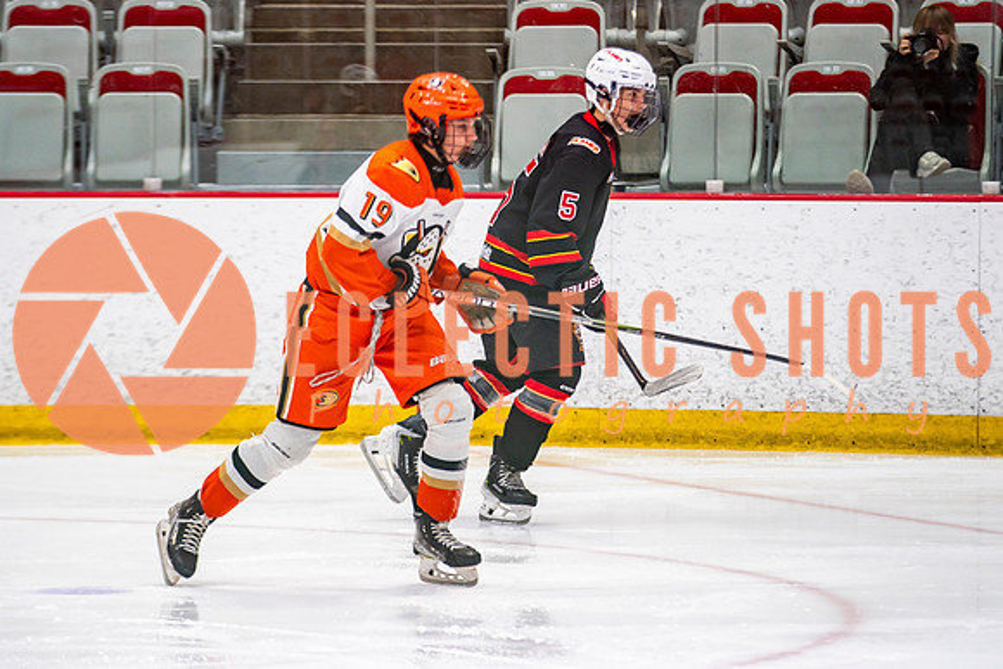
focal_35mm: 264
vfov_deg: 5.2
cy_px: 349
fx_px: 7367
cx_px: 457
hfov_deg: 7.8
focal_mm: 168
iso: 1000
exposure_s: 1/640
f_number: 2.8
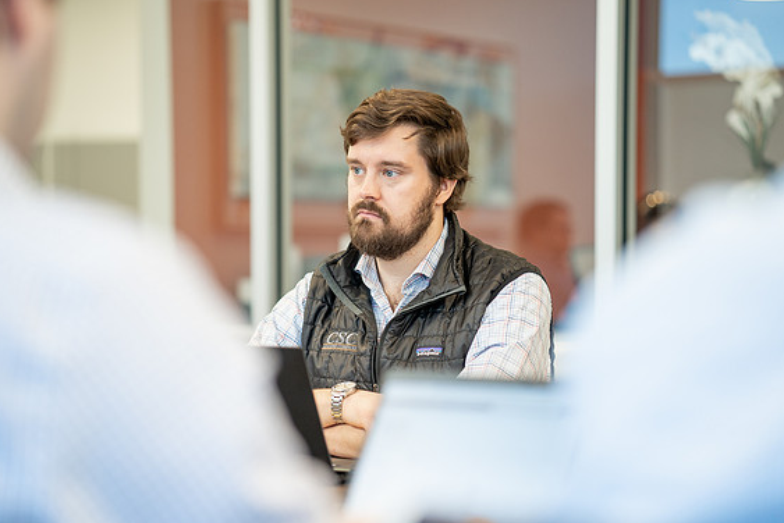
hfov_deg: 21.9
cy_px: 276
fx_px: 2026
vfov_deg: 14.7
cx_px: 376
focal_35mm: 93
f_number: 2
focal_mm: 85
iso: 320
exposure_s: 1/200
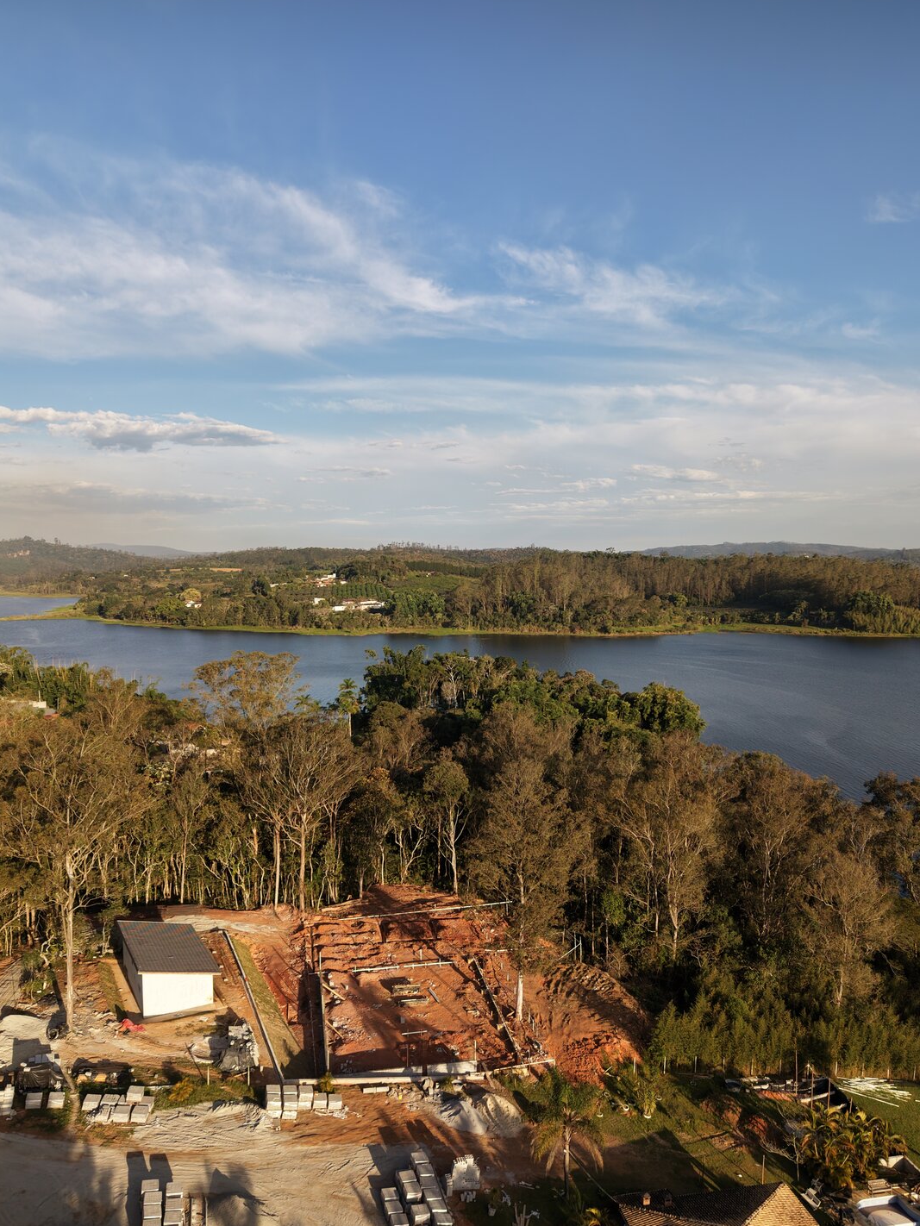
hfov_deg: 51.4
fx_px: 956
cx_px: 473
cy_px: 636
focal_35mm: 27
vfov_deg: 65.3
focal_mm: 8.67
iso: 150
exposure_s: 1/100
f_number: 1.8
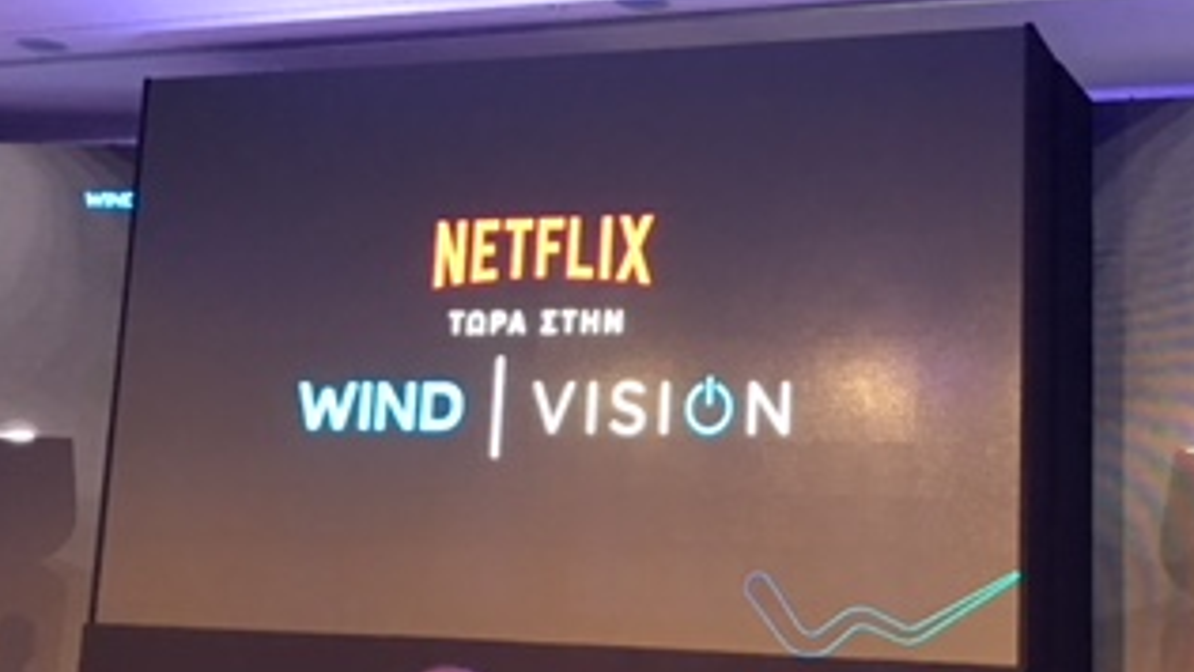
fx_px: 2027
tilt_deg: +13.7
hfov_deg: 32.7
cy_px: 204
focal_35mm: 64
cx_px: 737
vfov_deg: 18.8
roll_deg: -3.1
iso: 125
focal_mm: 4.15
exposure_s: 1/17
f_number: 2.2
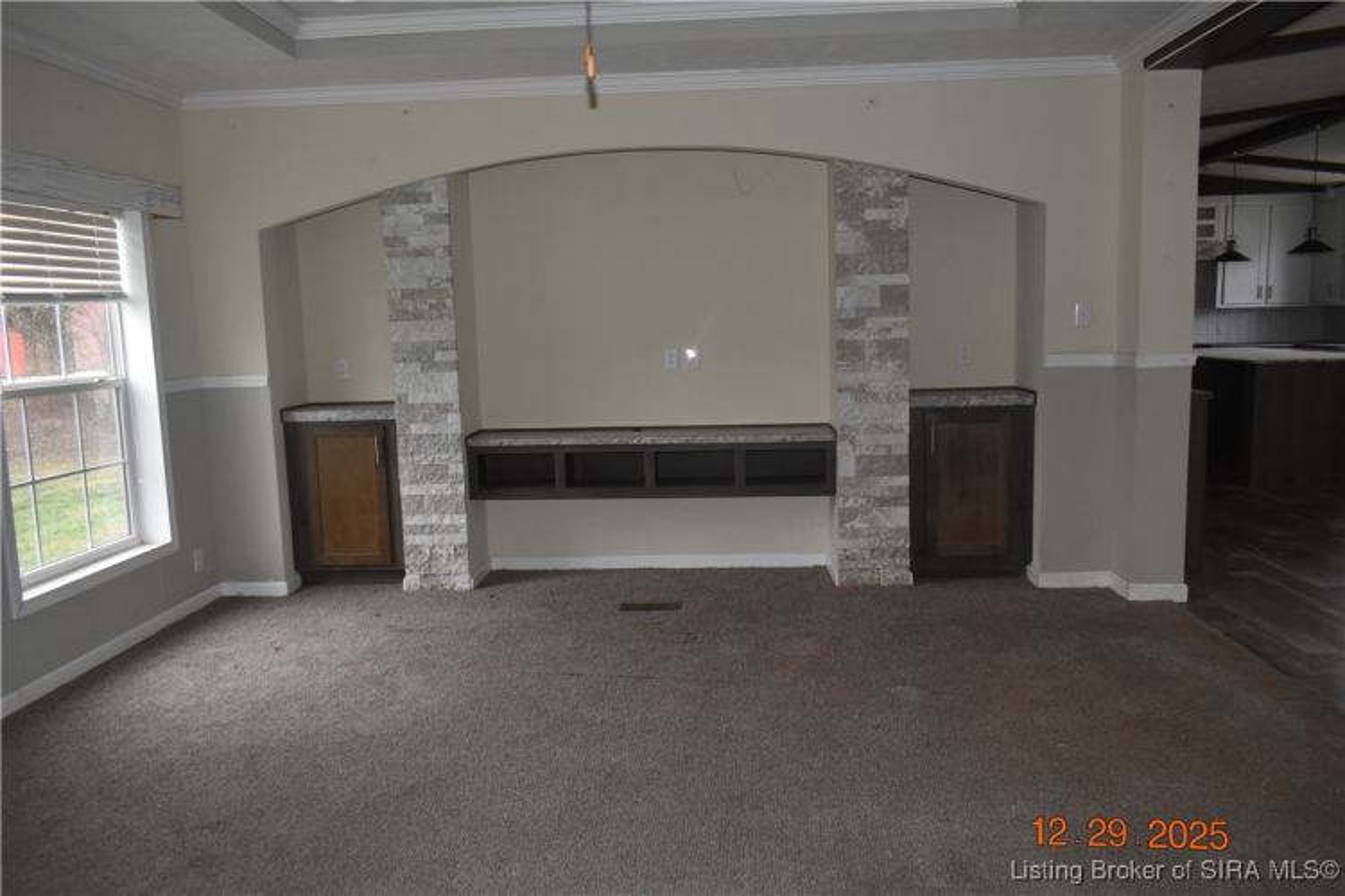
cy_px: 448
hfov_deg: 67.4
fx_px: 1009
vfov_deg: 47.9
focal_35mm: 27
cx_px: 672
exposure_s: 1/90
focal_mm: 18
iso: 800
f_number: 4.8
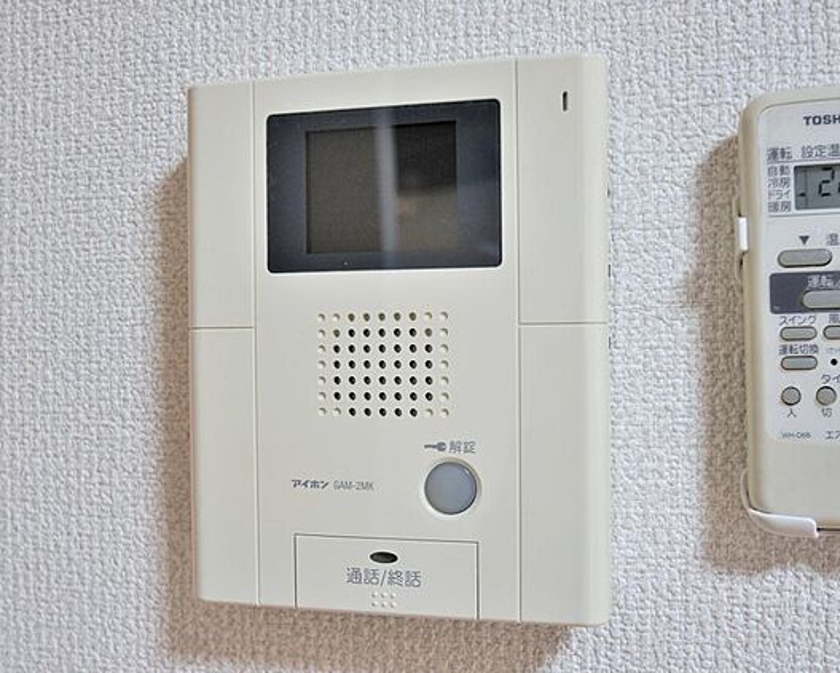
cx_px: 381
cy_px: 336
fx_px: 1020
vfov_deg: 36.5
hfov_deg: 44.7
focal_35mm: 41
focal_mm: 24
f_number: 4.5
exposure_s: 1/40
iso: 320
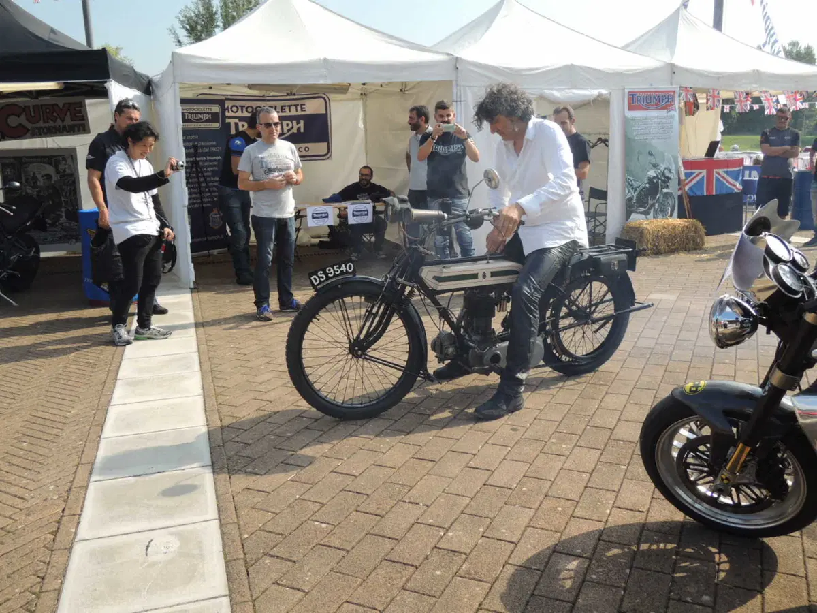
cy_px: 306
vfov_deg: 45.4
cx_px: 408
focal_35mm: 31
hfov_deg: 58.4
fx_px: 732
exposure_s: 1/640
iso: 100
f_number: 3
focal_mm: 5.5
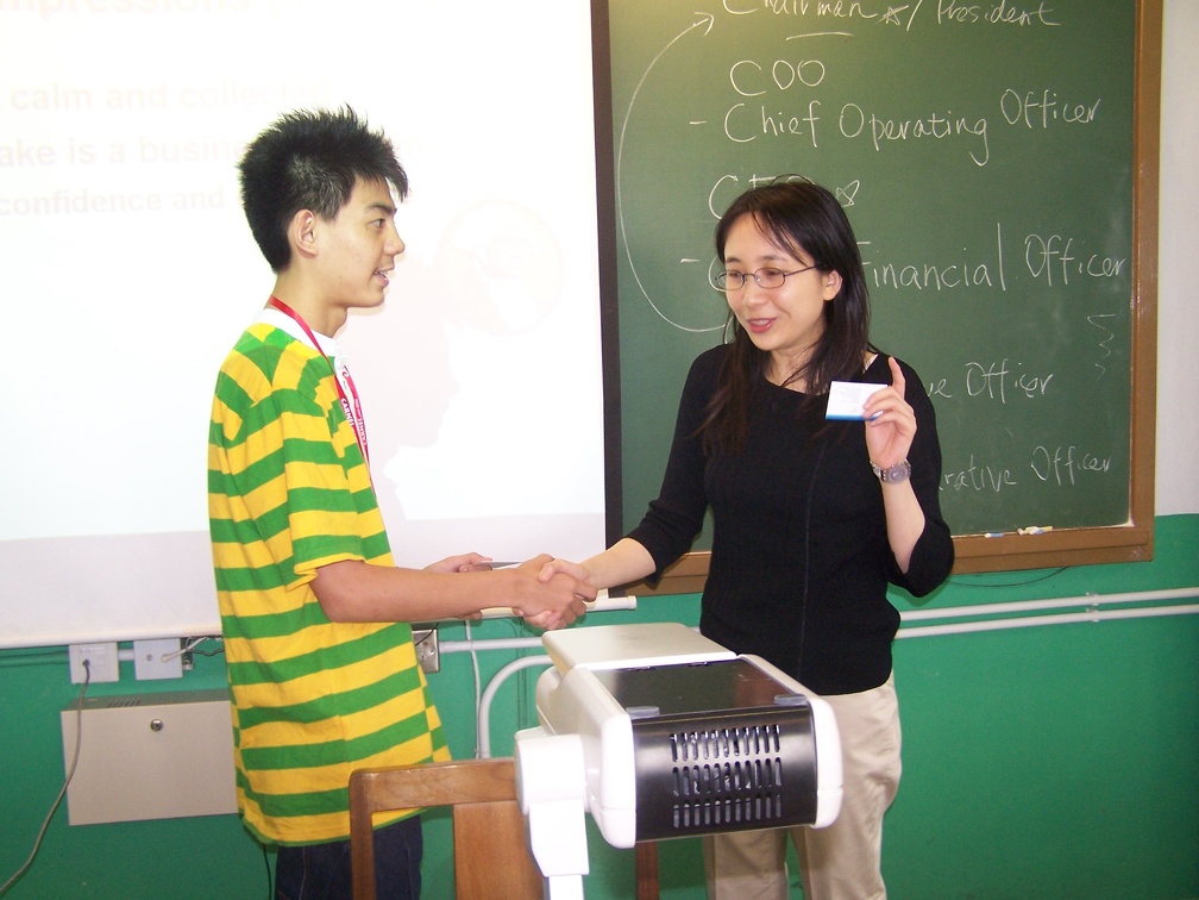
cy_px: 450
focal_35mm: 38
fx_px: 1316
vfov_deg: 37.7
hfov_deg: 49.0
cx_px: 600
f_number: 2.8
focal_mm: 6.3
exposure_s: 1/60
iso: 140
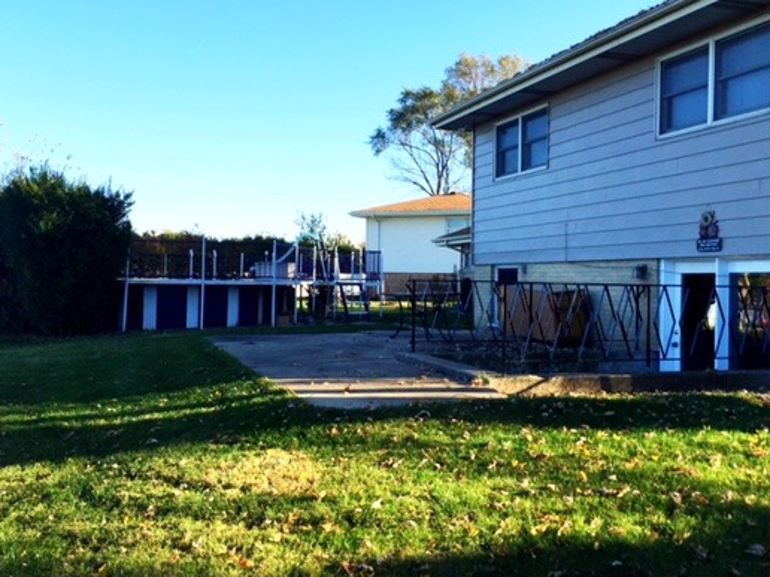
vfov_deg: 39.6
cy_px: 271
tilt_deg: +0.7
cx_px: 386
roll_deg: -2.0
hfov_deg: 51.4
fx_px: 801
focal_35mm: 36
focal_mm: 4.15
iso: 32
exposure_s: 1/1068
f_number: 2.2
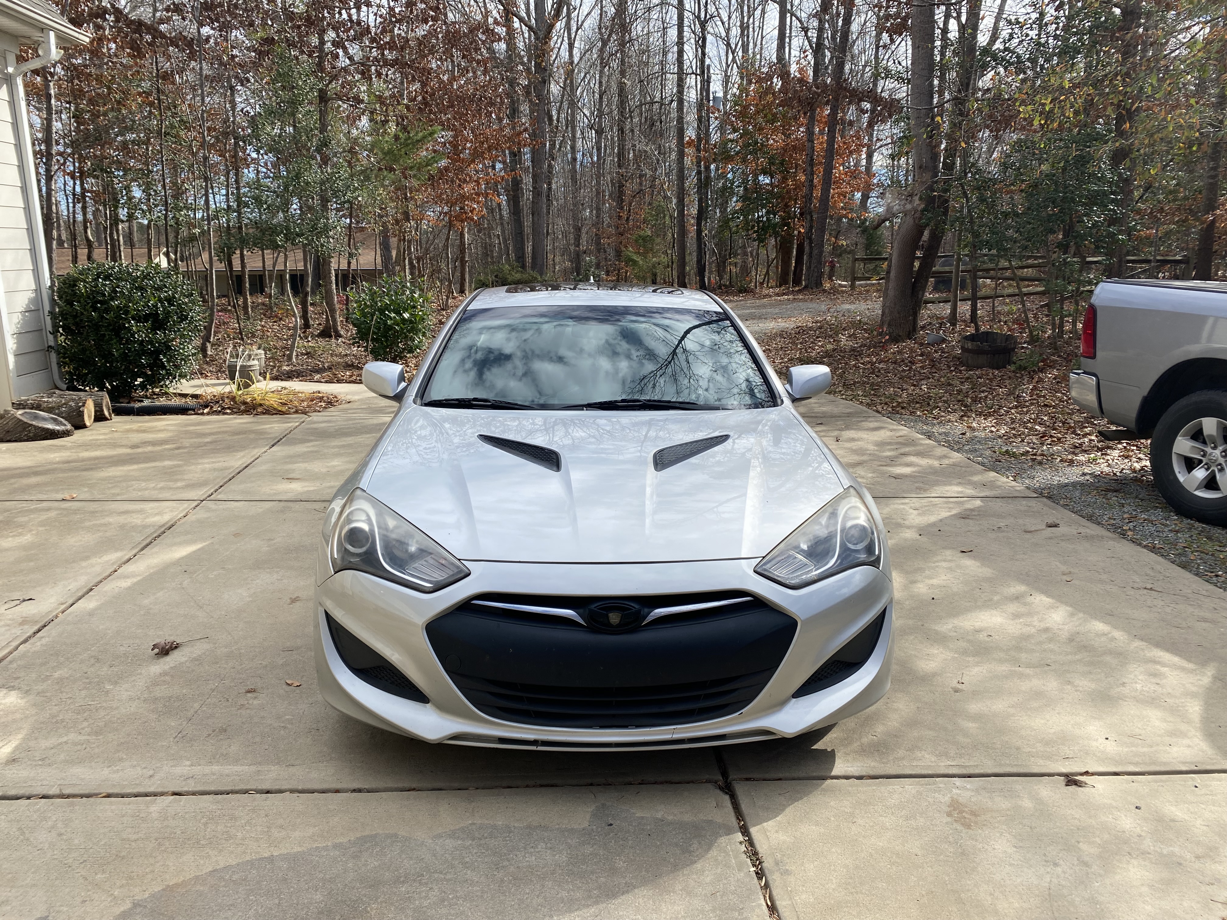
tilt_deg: -13.4
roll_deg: +0.4
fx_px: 922
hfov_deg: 67.3
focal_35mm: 26
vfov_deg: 53.1
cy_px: 460
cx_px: 614
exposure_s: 1/1429
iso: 32
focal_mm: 4.25
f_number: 1.8
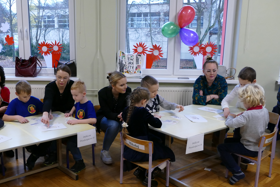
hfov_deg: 47.8
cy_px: 107
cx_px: 98
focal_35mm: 40
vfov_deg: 33.3
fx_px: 311
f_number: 2.9
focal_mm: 9.65
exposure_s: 1/60
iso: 500
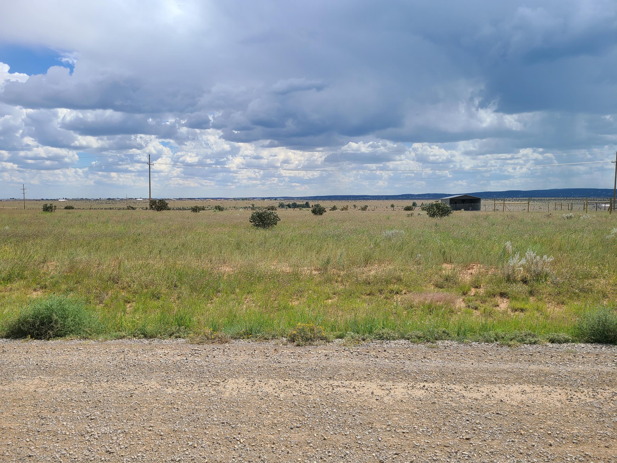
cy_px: 232
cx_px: 308
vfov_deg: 53.1
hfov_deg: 67.3
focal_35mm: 26
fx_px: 463
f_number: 1.8
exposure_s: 1/2913
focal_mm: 5.4
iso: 40
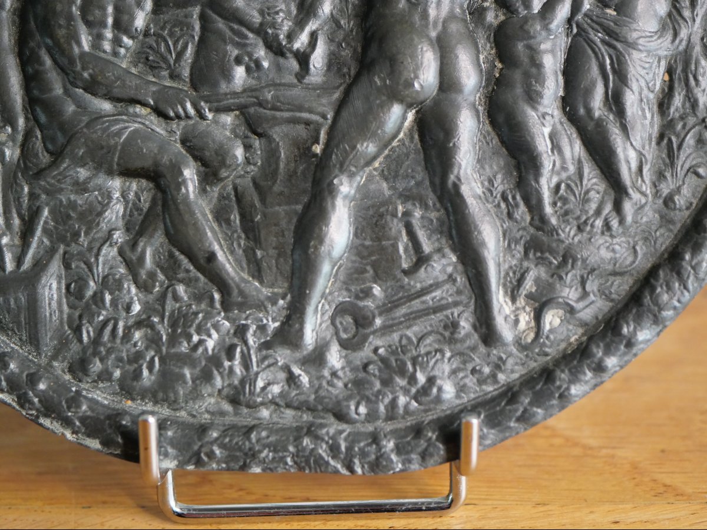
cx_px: 354
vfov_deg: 24.4
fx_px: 1225
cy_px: 265
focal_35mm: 60
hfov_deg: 32.2
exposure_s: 1/125
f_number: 2.8
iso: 3200
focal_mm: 30
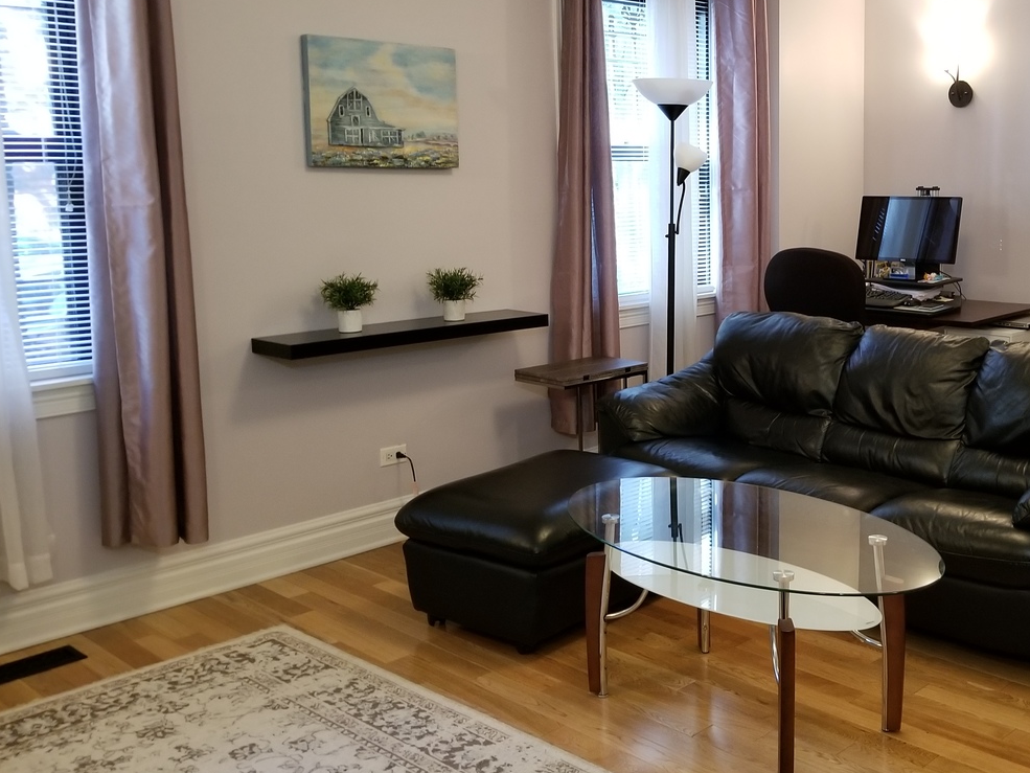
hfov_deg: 47.5
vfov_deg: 37.7
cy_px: 348
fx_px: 1131
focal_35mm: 38
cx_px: 743
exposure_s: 1/15
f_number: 1.7
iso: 200
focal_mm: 4.3
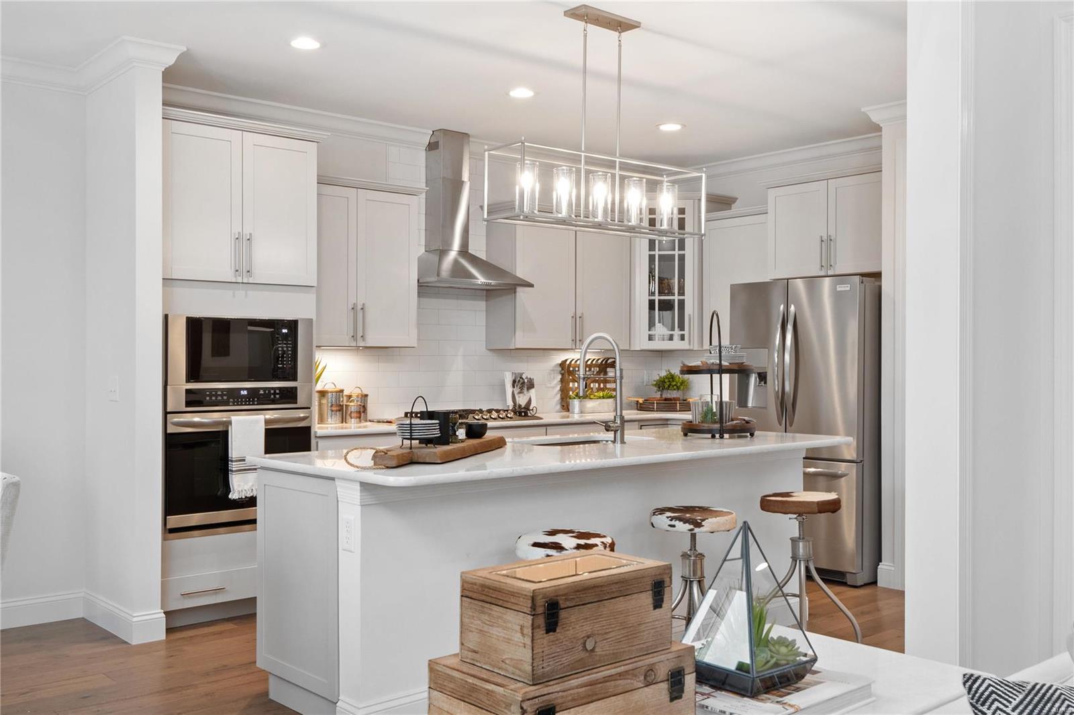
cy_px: 358
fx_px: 1074
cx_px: 537
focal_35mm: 36
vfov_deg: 36.9
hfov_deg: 53.1
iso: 400
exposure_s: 1/2.5
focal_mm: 18
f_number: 10
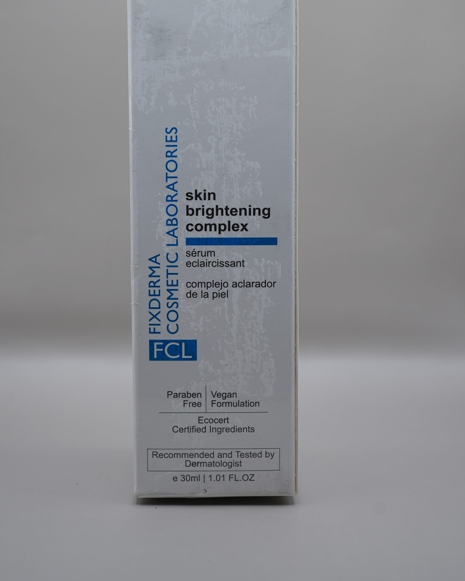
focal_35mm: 41
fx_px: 705
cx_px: 232
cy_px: 248
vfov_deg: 44.7
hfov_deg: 36.5
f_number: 6.3
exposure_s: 1/80
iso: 160
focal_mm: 24
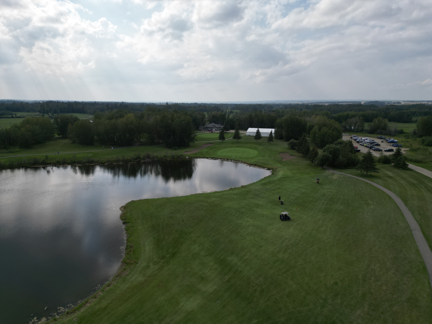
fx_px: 300
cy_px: 162
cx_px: 216
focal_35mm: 24
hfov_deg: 71.6
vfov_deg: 56.8
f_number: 1.7
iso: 110
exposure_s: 1/4000
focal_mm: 6.72
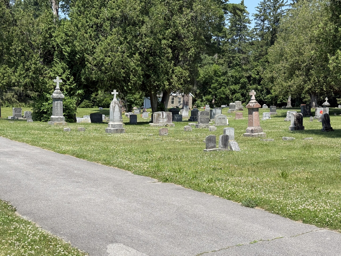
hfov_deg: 39.7
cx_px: 170
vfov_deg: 30.3
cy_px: 128
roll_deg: -1.9
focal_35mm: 48
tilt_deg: -3.5
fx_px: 473
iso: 64
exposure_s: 1/2976
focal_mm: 6.76
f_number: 1.78
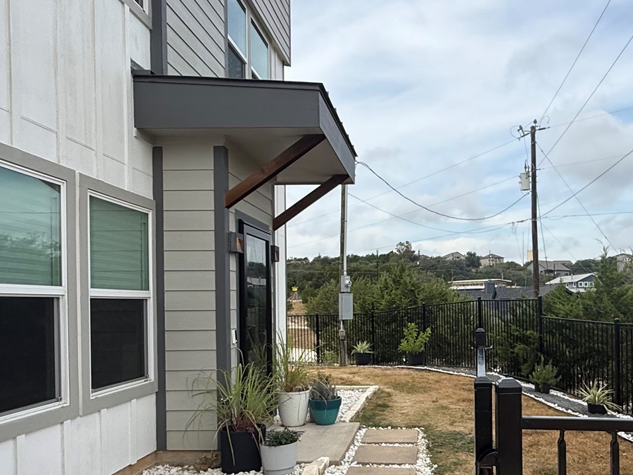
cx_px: 446
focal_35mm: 30
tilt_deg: -0.1
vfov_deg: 46.3
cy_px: 305
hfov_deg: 57.9
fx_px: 549
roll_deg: +0.7
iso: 50
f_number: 2.2
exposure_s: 1/830
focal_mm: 2.22
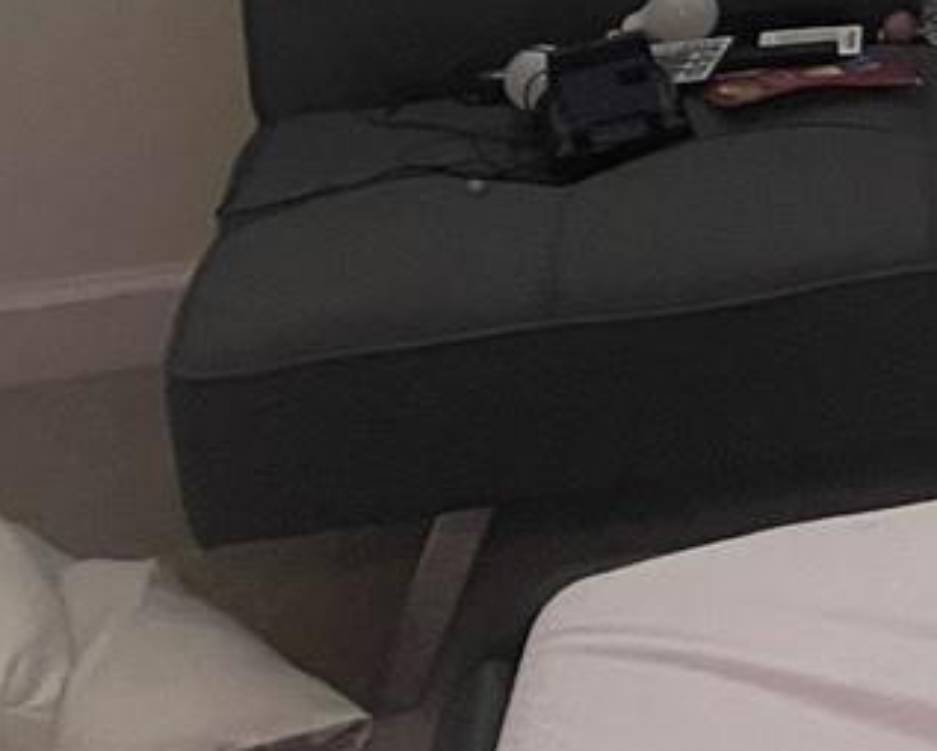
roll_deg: +0.0
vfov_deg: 11.4
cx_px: 2311
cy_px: -482
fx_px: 3552
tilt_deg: -12.5
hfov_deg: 11.9
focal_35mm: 128
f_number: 1.6
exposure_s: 1/60
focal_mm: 4.2
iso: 80
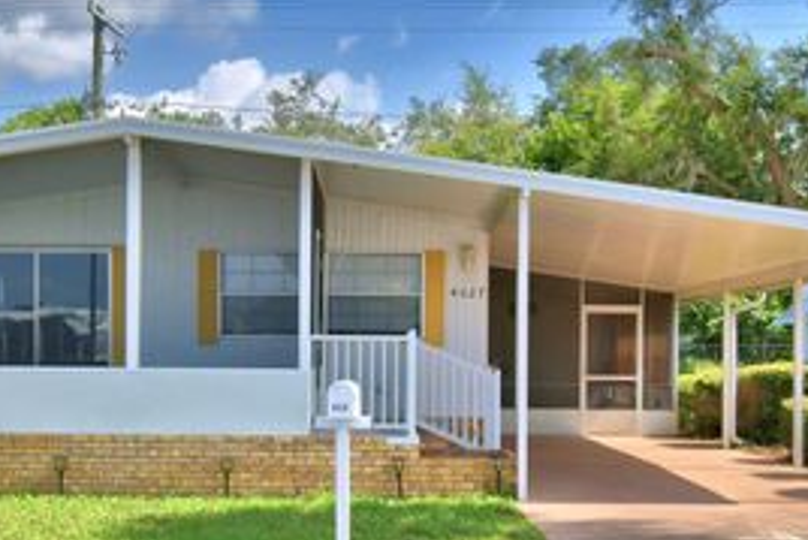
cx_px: 335
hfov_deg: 35.5
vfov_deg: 24.1
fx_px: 1258
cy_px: 345
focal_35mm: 56
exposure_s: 1/640
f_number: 5.6
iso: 100
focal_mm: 20
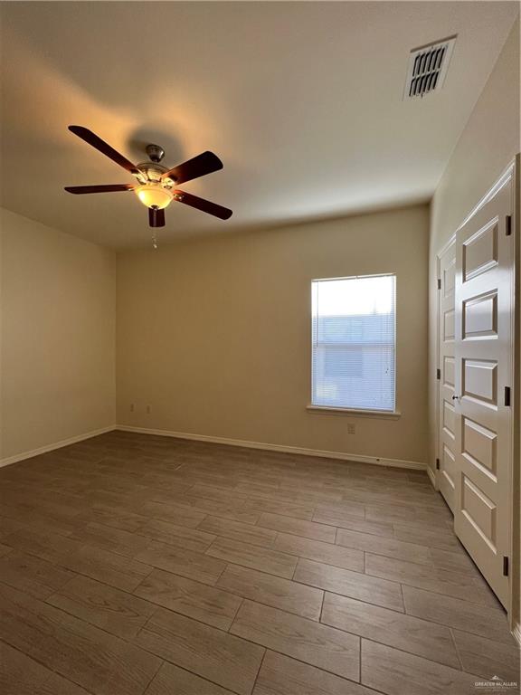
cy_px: 348
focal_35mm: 13
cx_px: 260
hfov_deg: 89.9
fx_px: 261
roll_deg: +0.2
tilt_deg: +0.4
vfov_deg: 106.2
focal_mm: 1.57
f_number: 1.8
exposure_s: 1/120
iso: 80
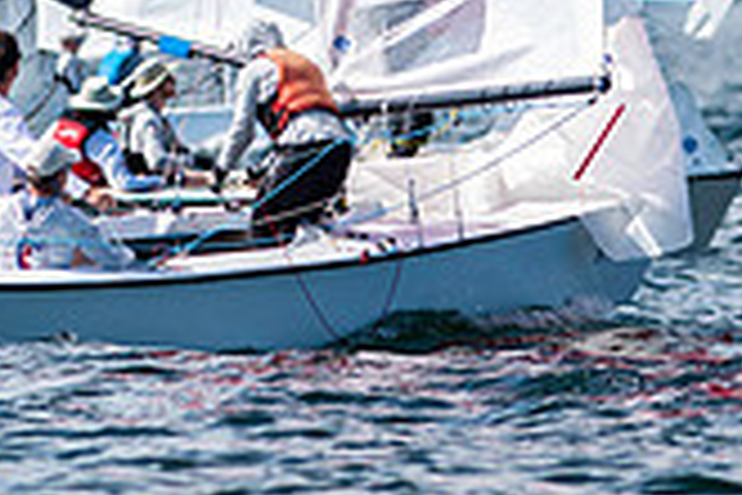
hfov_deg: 1.3
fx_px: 32542
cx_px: 121
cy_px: -227
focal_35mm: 1579
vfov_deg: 0.9
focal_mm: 300
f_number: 5
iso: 200
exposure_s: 1/2500
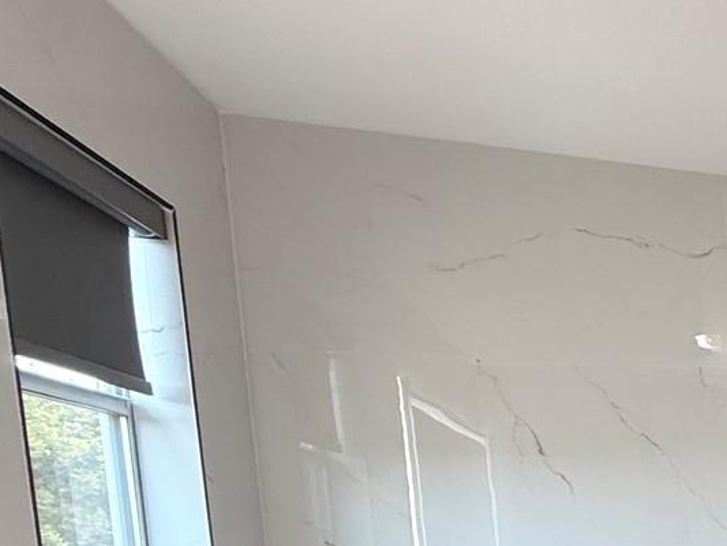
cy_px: 595
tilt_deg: -2.9
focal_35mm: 42
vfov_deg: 30.8
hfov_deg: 29.0
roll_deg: +2.7
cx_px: 1078
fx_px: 882
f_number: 2.2
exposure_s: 1/120
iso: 200
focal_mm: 2.22
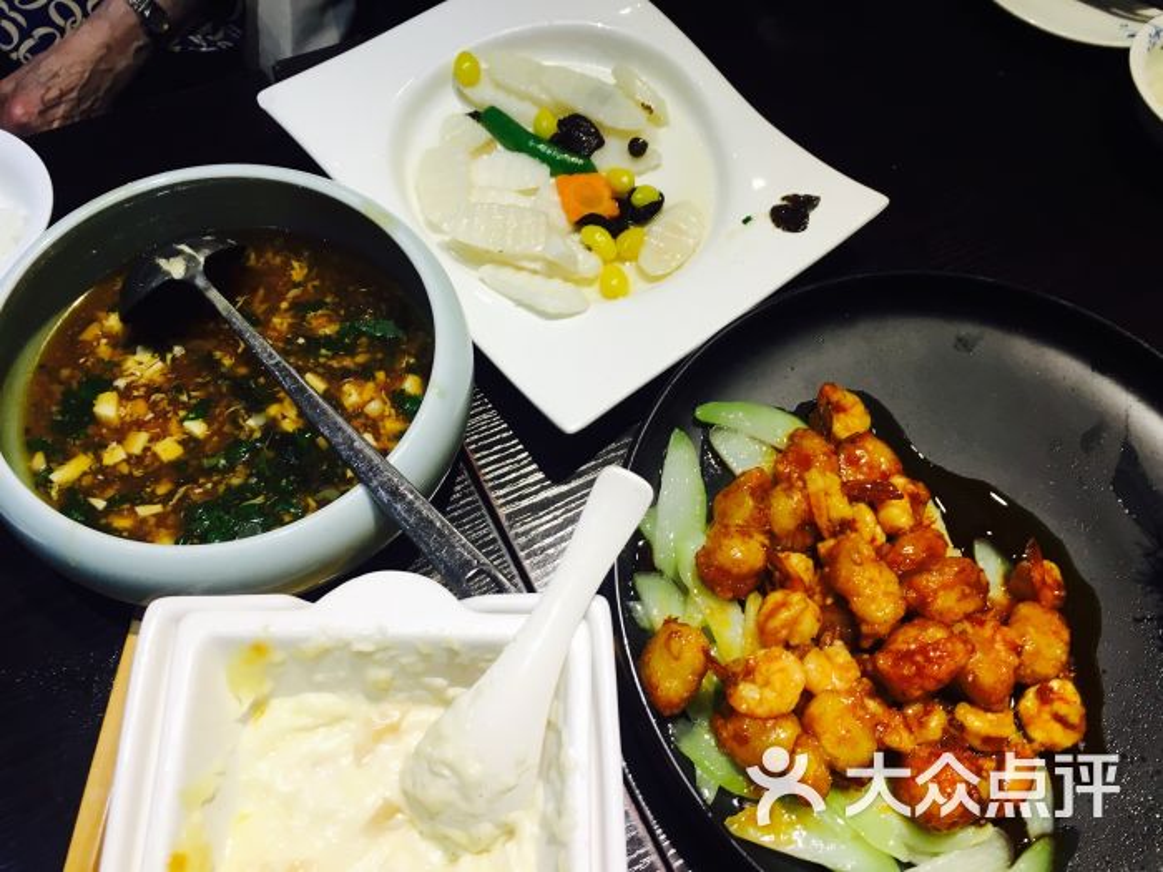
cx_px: 582
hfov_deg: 61.7
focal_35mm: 29
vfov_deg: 48.2
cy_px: 436
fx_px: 974
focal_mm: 4.15
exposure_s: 1/33
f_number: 2.2
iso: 64
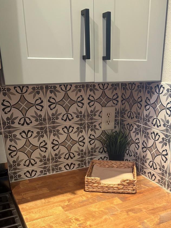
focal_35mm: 37
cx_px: 104
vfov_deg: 49.0
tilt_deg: -19.8
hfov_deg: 38.5
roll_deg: -0.8
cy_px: 157
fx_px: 244
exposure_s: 1/60
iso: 200
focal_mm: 5.96
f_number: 1.6
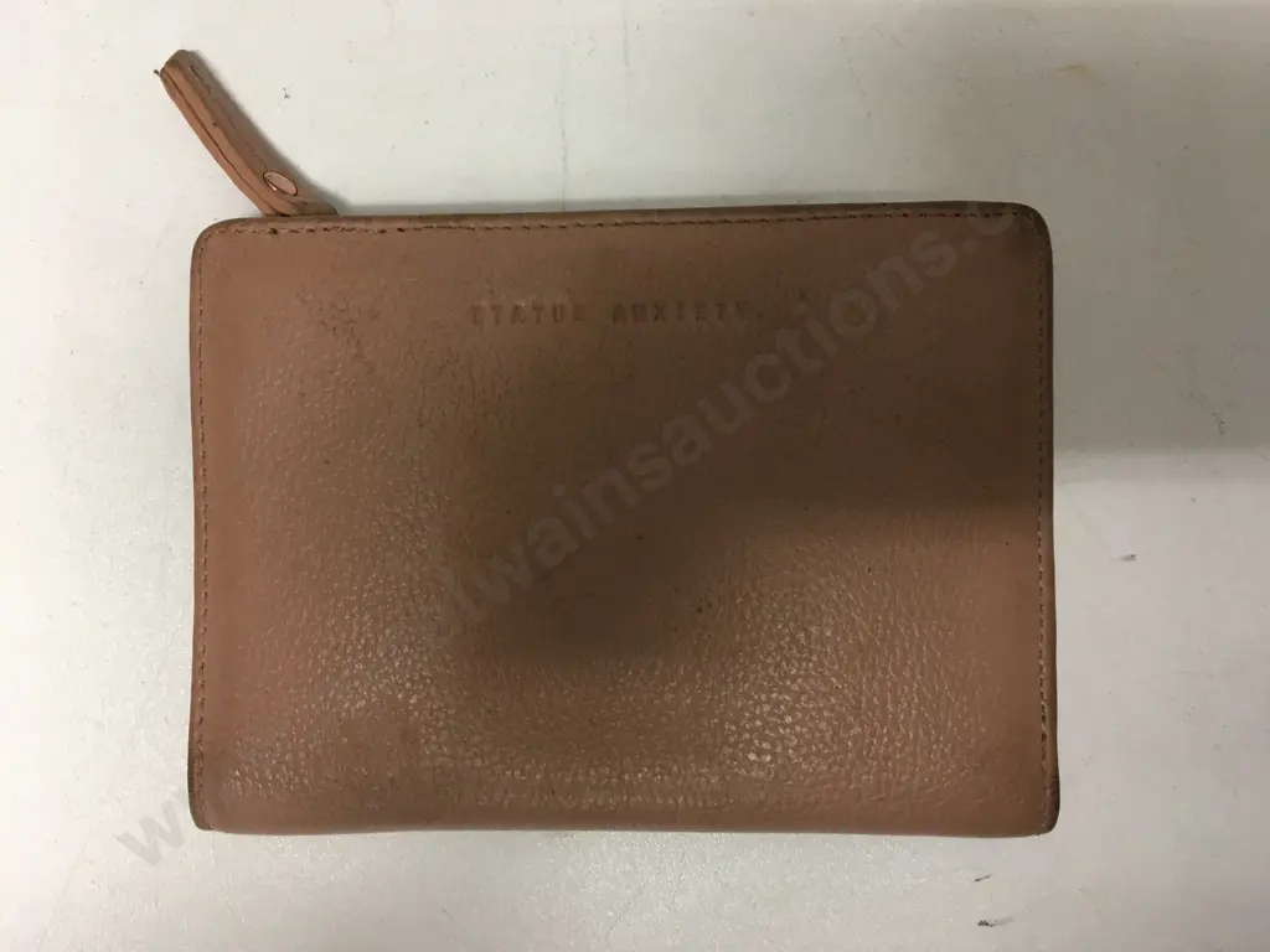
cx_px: 635
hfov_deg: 61.7
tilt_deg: -86.9
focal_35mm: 29
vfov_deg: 48.2
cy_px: 476
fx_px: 1064
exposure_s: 1/17
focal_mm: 4.15
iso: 40
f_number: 2.2
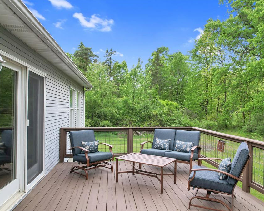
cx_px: 143
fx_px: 195
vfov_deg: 56.8
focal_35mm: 25
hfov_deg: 68.0
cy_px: 106
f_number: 2.8
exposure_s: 1/100
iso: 100
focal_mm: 8.38
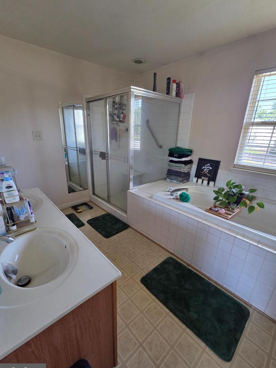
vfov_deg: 102.1
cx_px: 130
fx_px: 149
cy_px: 186
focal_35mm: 14
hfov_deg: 85.6
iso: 250
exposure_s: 1/60
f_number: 2.2
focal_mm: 2.2
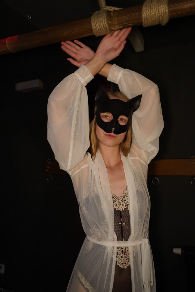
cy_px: 146
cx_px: 98
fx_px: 227
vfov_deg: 65.5
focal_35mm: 28
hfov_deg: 46.4
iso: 5000
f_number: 4
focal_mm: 28
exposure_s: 1/200
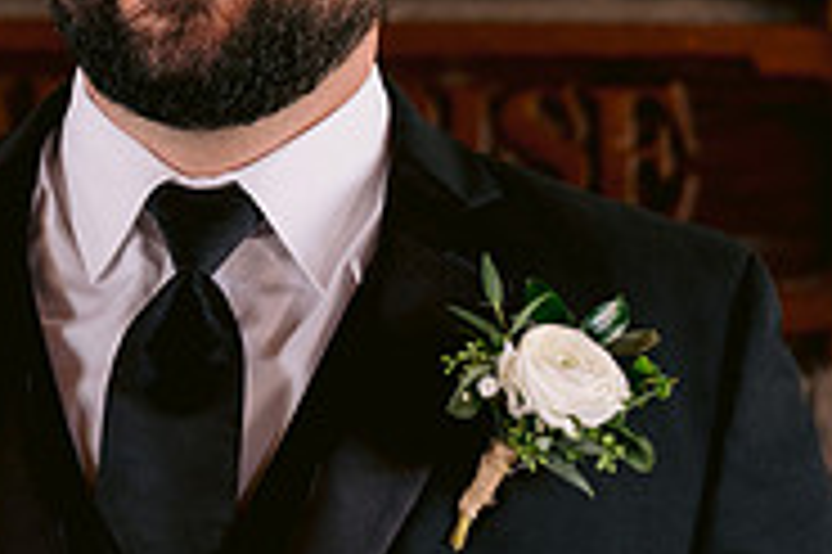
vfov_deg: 7.2
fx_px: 4364
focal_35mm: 189
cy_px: -96
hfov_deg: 10.9
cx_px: 229
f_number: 3.2
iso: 800
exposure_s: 1/50
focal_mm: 52
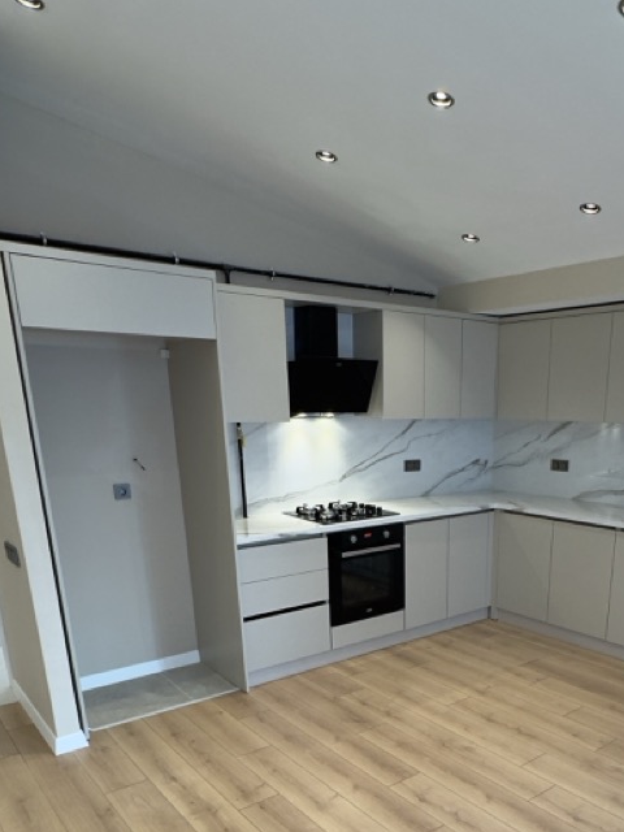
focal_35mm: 28
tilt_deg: -16.4
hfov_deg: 48.9
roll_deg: -0.7
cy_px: 619
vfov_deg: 60.2
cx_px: 413
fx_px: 673
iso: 200
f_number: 2.2
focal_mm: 2.22
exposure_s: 1/99
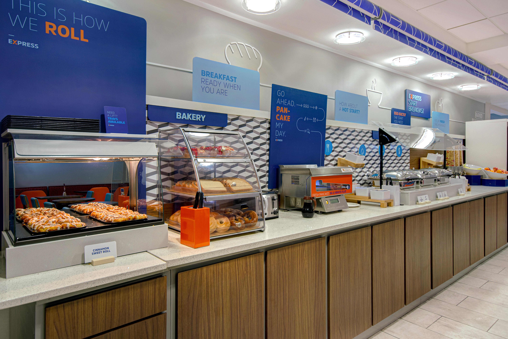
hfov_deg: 77.3
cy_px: 170
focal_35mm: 22
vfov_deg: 56.1
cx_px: 254
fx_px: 317
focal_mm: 15
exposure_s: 1/10
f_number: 7.1
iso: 250
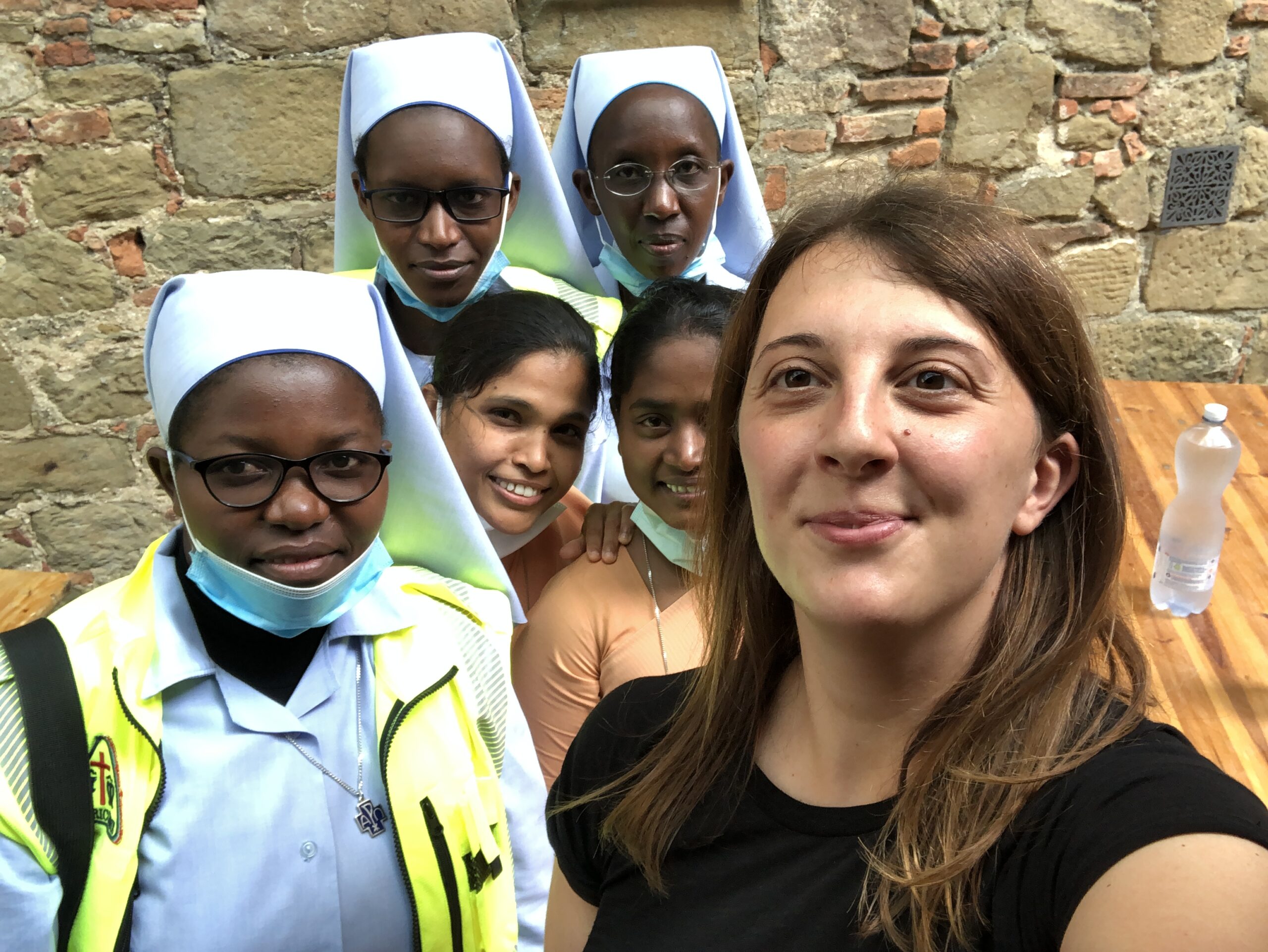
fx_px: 1173
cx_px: 634
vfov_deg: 44.2
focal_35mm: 32
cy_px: 476
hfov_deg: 56.8
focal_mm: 2.87
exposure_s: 1/120
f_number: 2.2
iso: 64
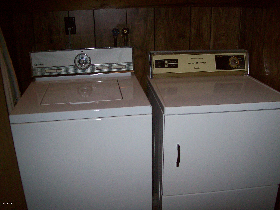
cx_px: 140
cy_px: 105
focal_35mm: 36
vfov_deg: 39.7
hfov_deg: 51.4
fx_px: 291
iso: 200
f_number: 2.7
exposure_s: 1/64
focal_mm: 6
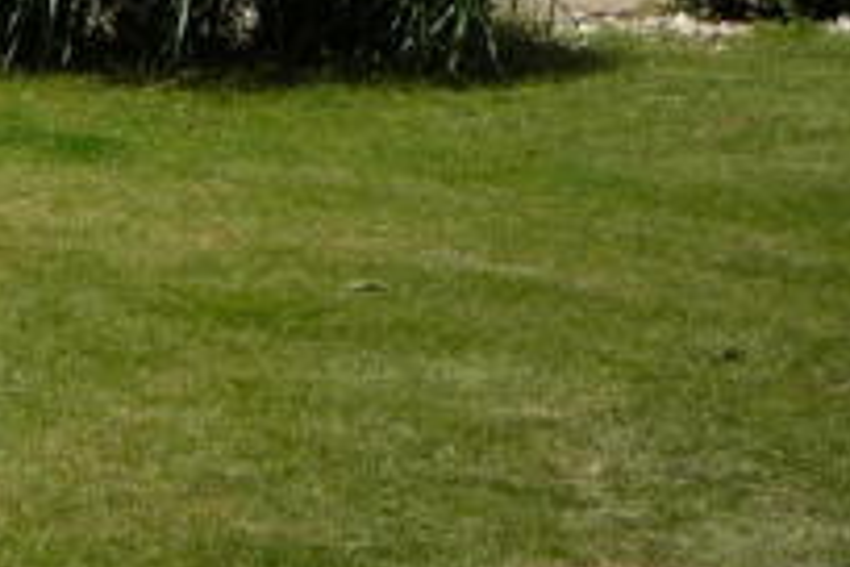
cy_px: -250
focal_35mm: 167
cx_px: -946
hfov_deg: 11.0
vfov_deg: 8.1
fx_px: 3943
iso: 100
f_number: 5.6
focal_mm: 5.2
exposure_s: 1/400
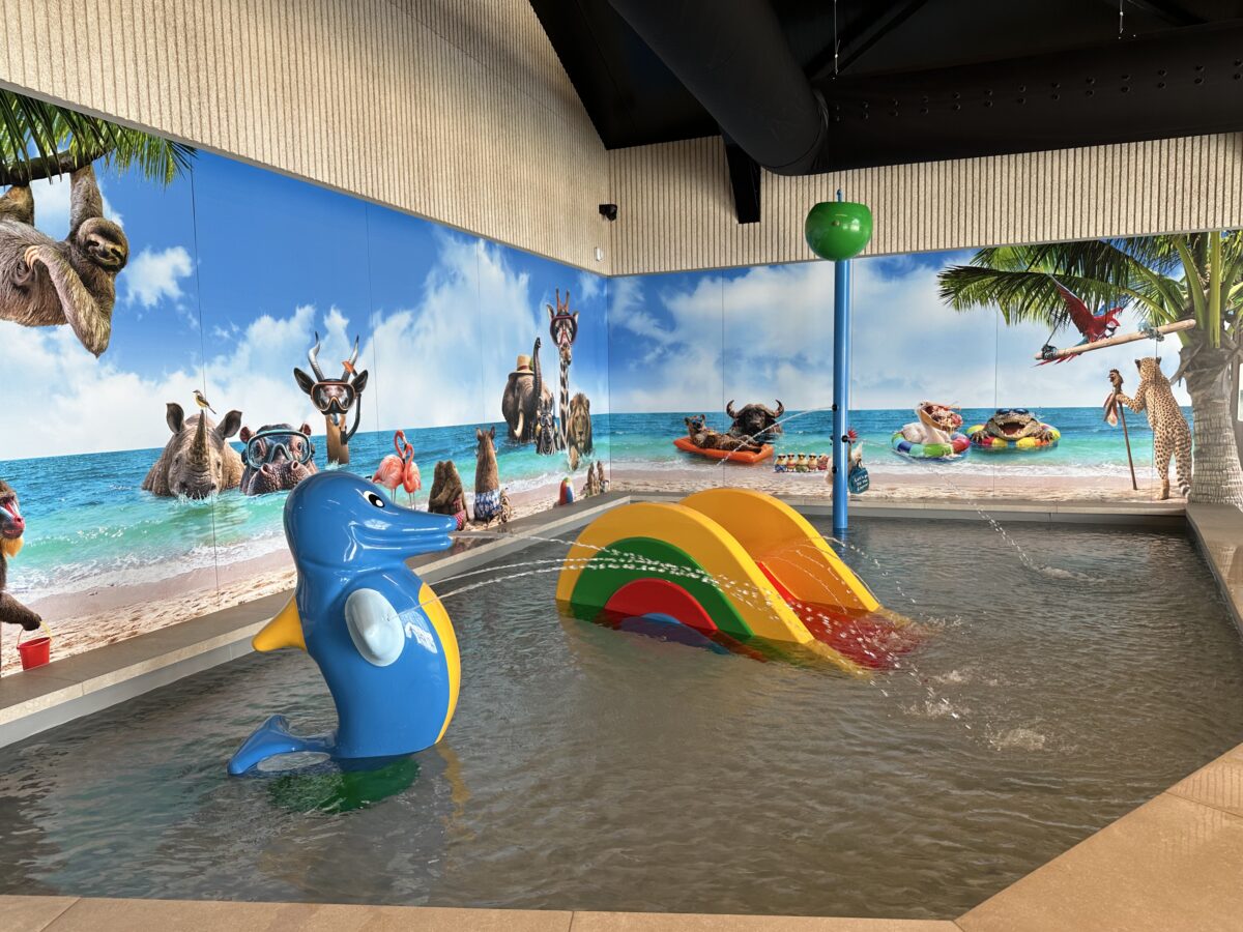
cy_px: 466
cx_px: 622
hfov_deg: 71.6
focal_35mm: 24
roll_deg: +1.0
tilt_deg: -5.5
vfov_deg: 56.8
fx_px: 862
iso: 80
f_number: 1.78
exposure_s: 1/100
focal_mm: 6.86
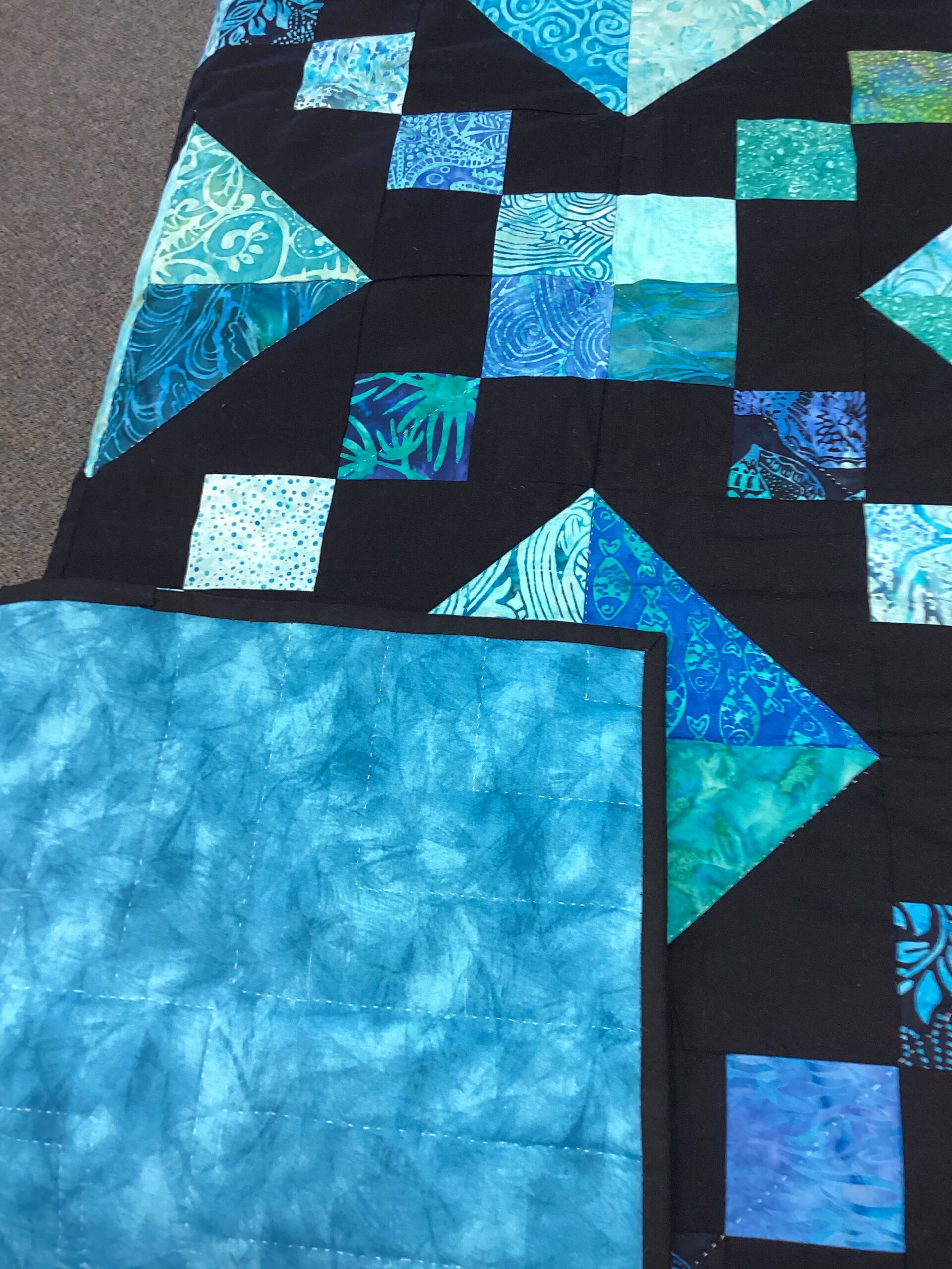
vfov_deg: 58.4
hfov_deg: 45.4
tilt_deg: -64.6
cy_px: 634
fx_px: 1137
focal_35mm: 31
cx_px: 476
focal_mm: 3.3
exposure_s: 1/50
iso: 125
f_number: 2.4
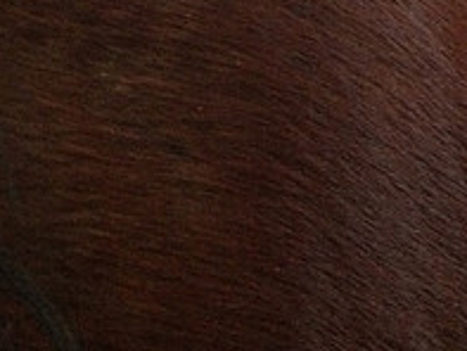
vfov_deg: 13.6
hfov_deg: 18.5
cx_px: 474
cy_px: -158
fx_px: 1390
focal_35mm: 103
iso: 400
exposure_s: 1/17
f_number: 2.4
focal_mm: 4.28
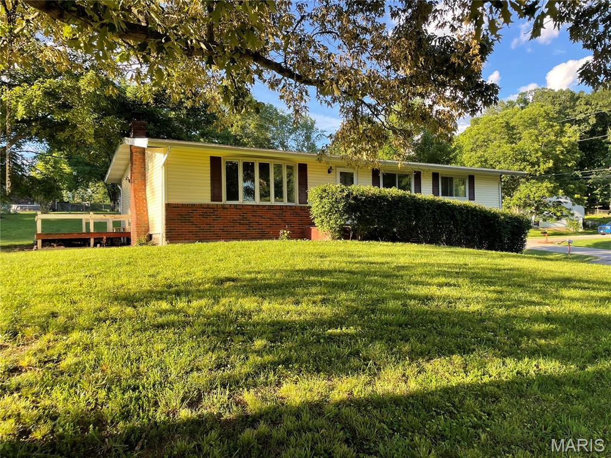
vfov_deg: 53.1
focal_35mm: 26
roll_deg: +1.0
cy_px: 229
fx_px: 459
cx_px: 306
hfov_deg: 67.3
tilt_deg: +2.1
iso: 32
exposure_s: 1/498
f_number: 1.6
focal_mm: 4.2
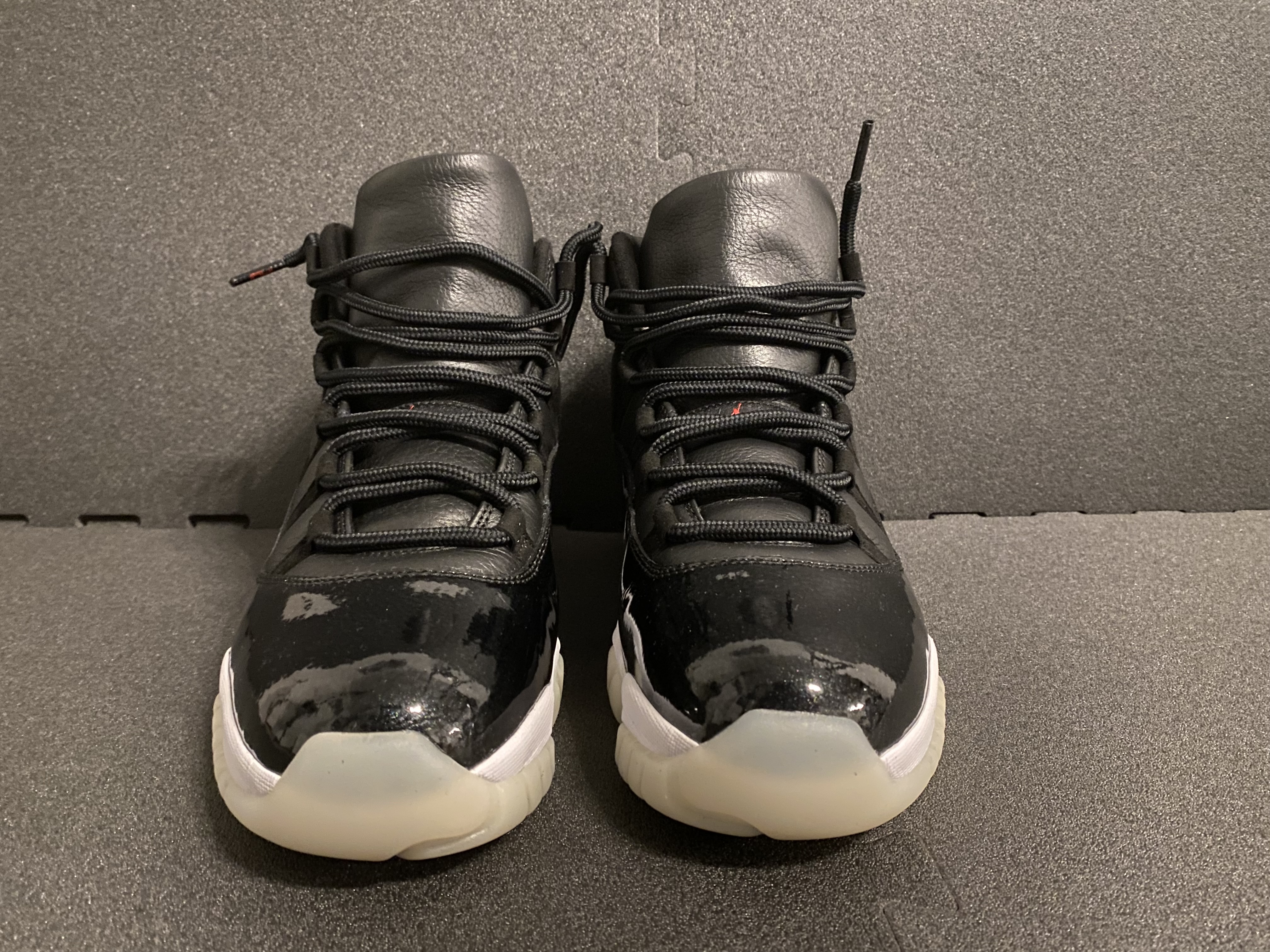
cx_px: 635
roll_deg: -0.5
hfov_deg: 67.3
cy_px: 476
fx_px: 954
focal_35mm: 26
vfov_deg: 53.1
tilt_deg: -15.0
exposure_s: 1/8
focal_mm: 4.25
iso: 400
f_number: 1.8
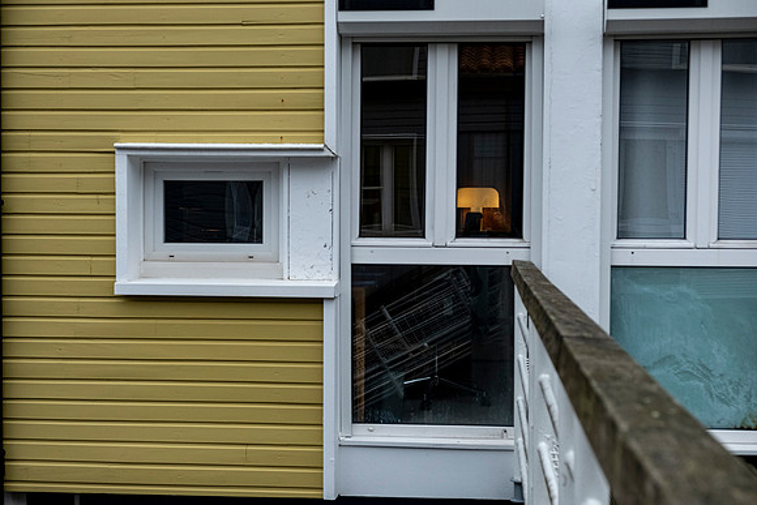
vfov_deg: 26.5
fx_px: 1073
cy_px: 252
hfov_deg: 38.9
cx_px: 378
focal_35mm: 51
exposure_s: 1/950
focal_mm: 34.3
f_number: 4.5
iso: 800
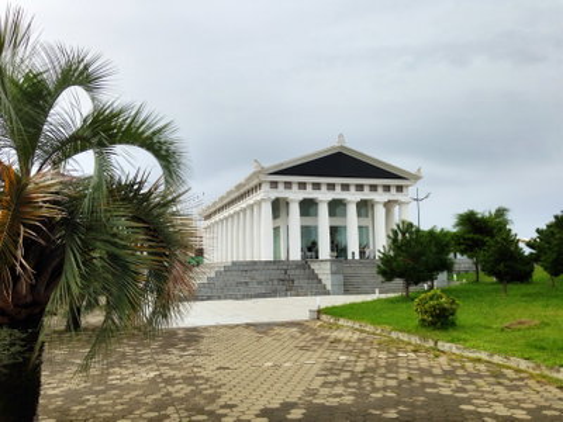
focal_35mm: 33
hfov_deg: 55.4
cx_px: 282
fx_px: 537
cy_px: 211
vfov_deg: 42.9
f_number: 2.4
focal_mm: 4.12
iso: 50
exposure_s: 1/3012
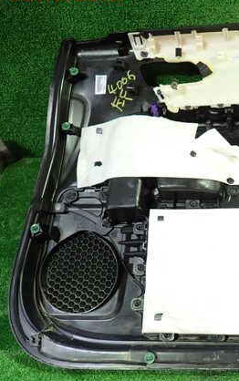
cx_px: 231
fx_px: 395
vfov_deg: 51.5
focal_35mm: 38
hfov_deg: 31.5
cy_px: 188
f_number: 2
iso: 320
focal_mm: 4.5
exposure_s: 1/30
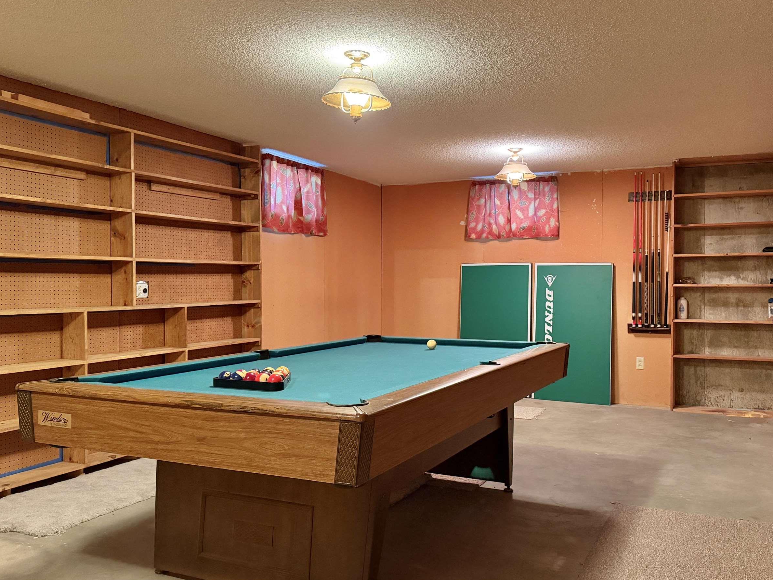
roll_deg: +0.4
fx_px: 692
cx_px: 414
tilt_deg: -0.1
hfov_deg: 58.3
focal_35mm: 31
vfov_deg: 45.4
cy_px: 283
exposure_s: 1/40
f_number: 1.78
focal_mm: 6.76
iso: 1000
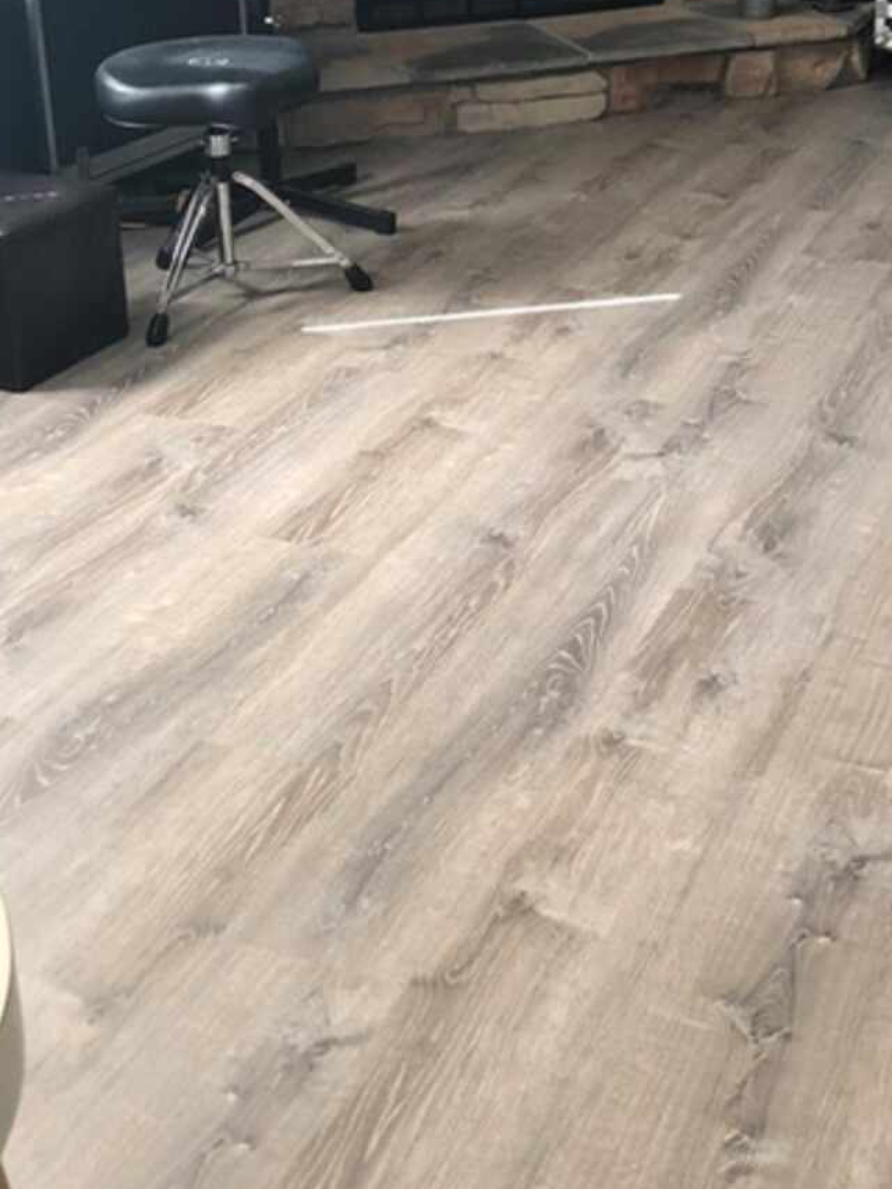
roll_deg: +0.3
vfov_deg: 33.7
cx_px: 569
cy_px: 298
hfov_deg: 26.0
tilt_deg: -18.8
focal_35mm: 56
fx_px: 1924
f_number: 1.8
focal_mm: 3.99
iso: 40
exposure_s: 1/15
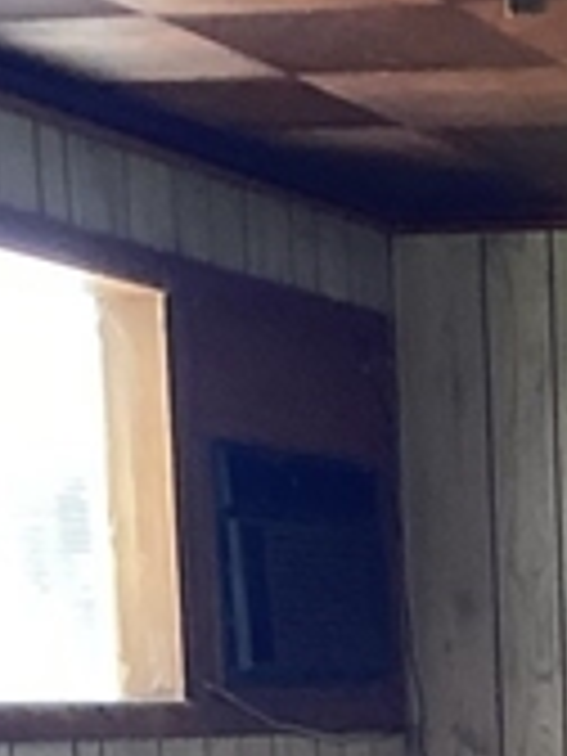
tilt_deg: -12.2
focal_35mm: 142
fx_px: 3101
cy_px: 1269
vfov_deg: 12.9
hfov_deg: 10.2
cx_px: 810
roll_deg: +0.5
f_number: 2.4
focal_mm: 3.3
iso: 125
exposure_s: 1/60
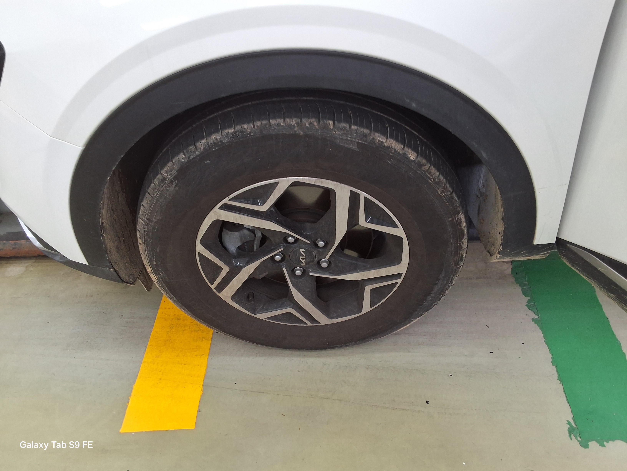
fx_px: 507
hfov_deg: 63.4
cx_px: 314
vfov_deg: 49.7
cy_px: 236
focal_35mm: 28
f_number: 1.9
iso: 50
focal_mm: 2.91
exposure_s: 1/60
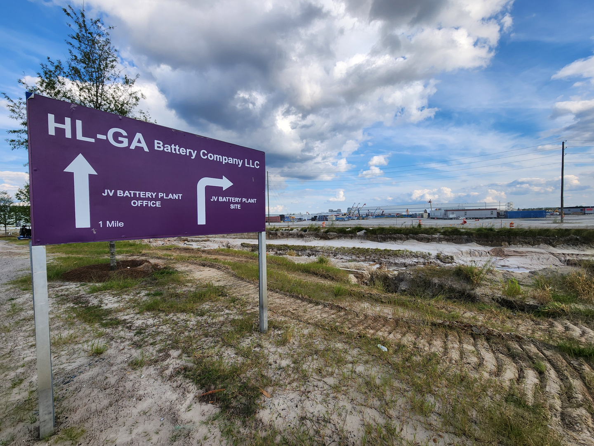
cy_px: 223
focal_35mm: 13
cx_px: 297
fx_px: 223
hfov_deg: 106.2
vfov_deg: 89.9
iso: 50
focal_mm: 2.2
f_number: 2.2
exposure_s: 1/1505
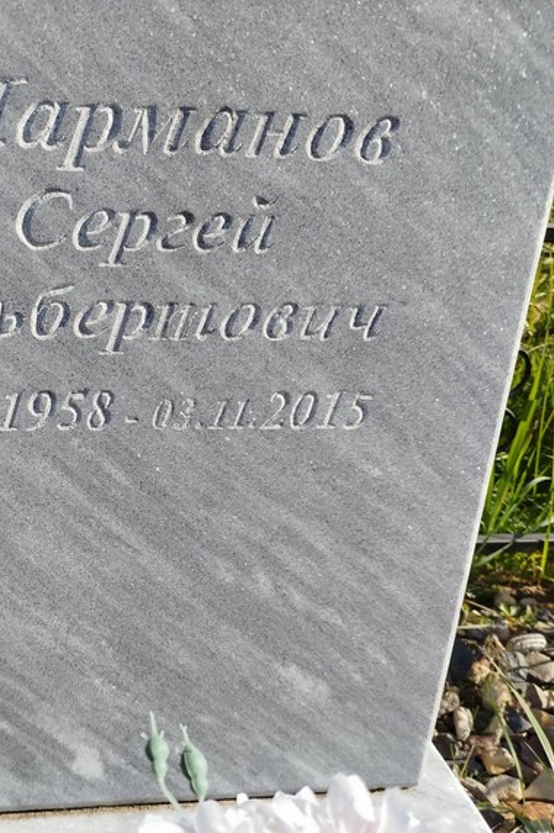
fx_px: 809
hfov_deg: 36.3
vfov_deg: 54.5
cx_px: 99
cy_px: 425
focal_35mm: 35
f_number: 1.7
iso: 50
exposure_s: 1/931
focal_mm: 5.31
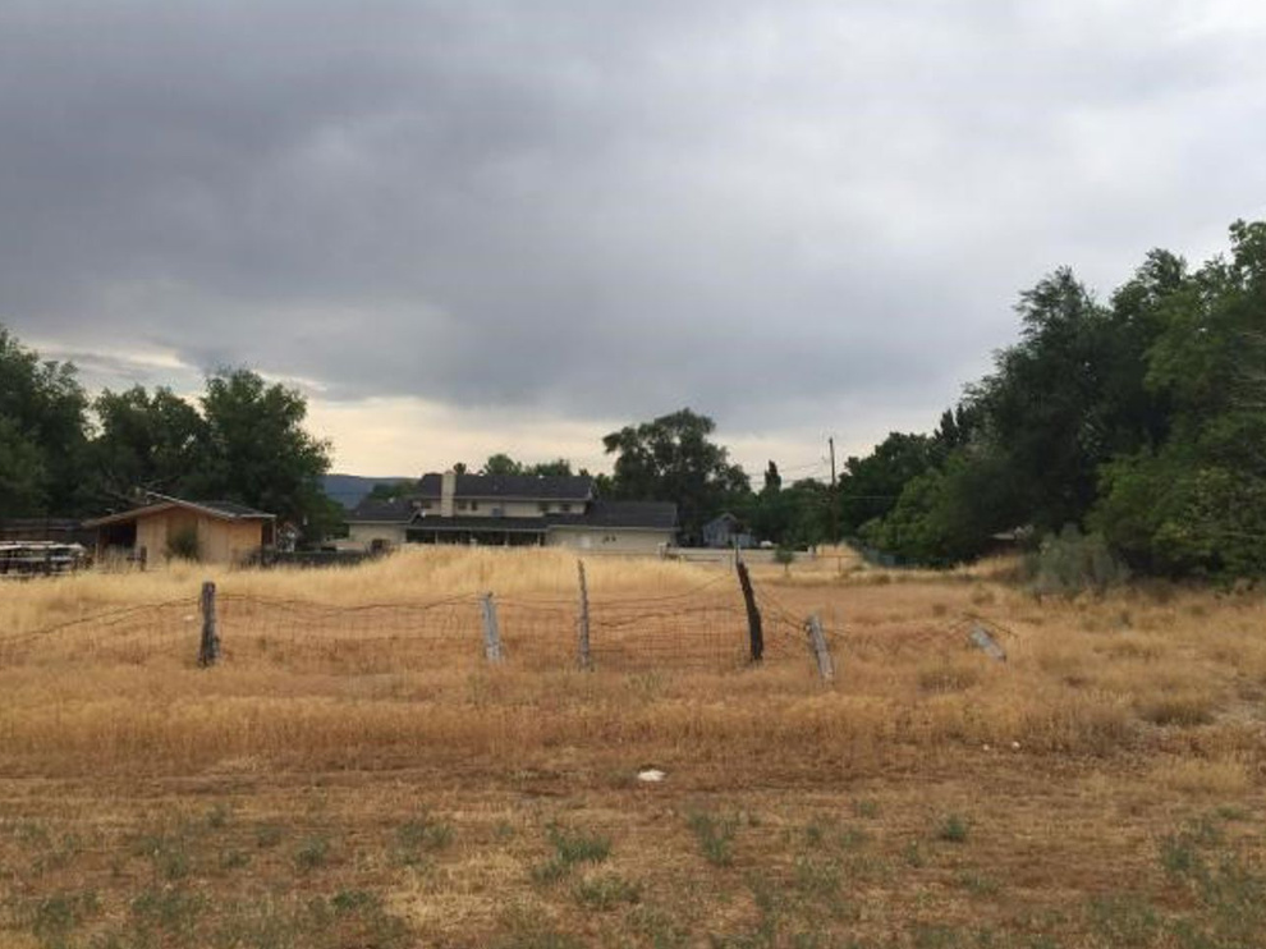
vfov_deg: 46.8
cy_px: 476
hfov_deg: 60.0
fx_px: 1097
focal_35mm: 30
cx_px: 621
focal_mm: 4.15
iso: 32
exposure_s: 1/1276
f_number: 2.2
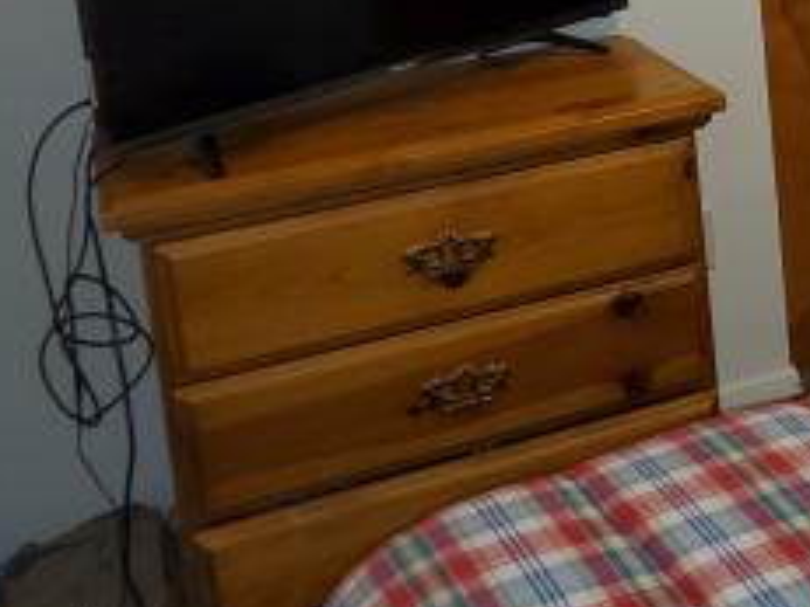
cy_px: -98
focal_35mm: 72
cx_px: 1080
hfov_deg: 23.6
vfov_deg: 19.4
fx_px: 1684
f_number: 1.5
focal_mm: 4.3
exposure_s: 1/30
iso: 100
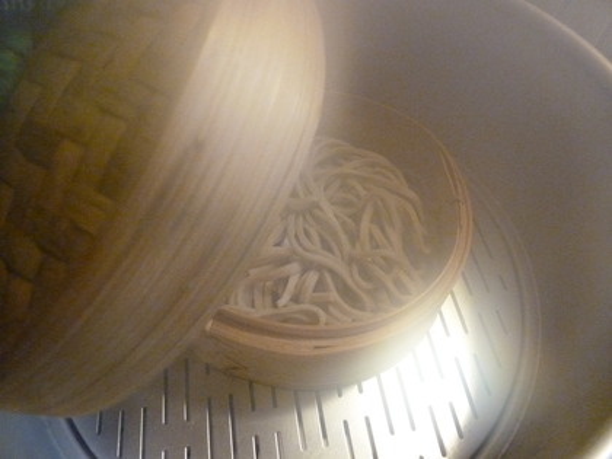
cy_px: 230
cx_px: 306
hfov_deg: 71.6
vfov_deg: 56.8
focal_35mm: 24
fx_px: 424
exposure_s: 1/25
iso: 800
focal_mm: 4.3
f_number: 3.3
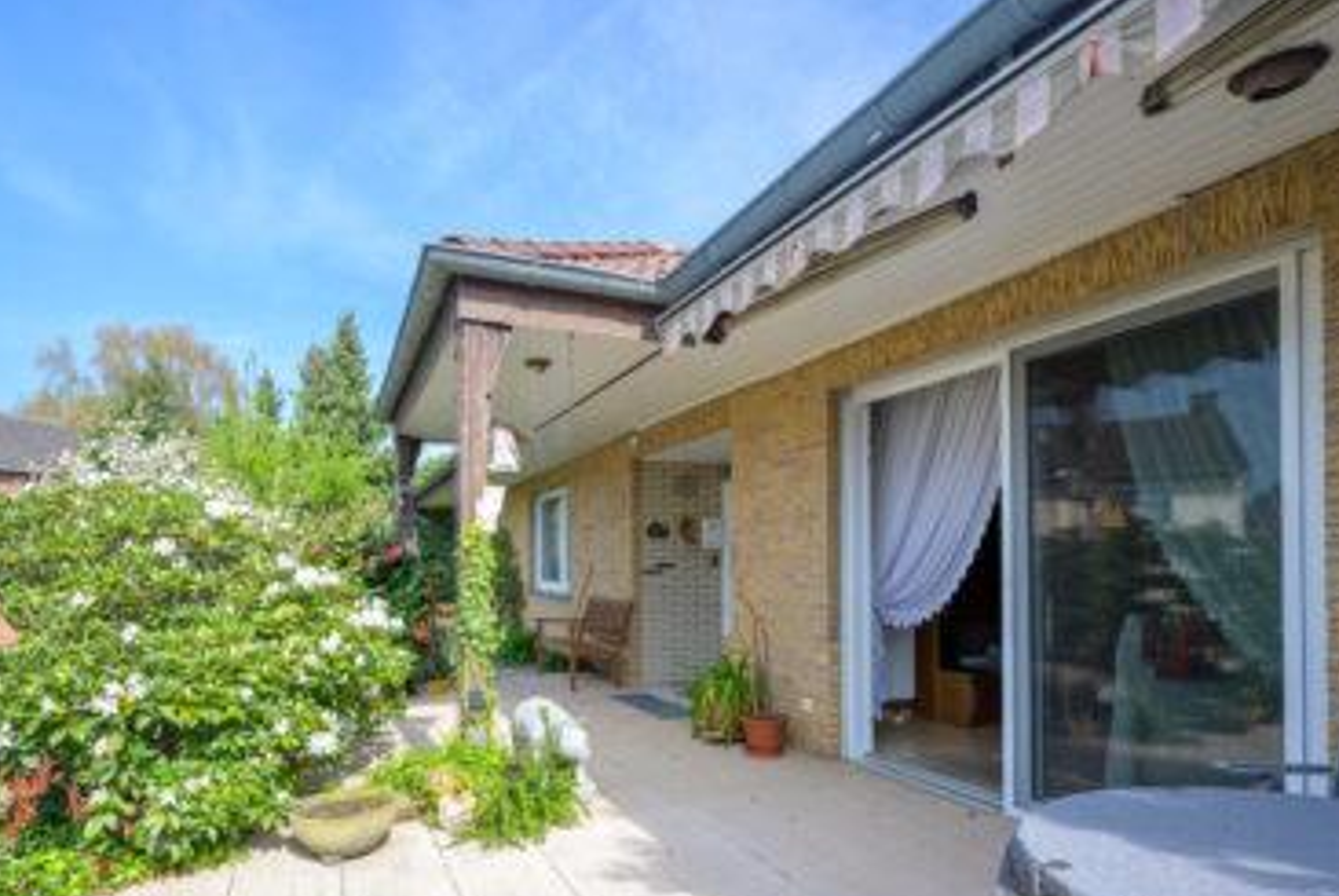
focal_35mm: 21
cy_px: 556
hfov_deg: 81.9
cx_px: 618
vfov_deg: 59.7
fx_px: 770
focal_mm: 15.5
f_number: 9
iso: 200
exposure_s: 1/400
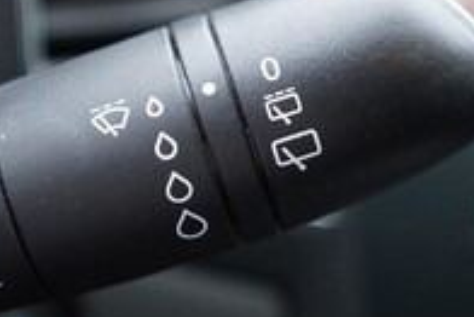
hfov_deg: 20.0
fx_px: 1331
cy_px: 137
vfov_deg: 13.6
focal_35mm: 101
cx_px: 102
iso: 320
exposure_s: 1/40
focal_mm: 24
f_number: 2.8
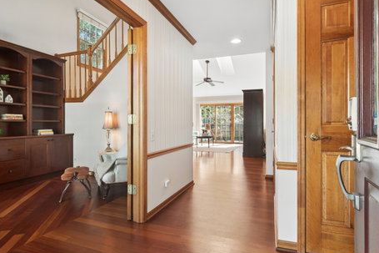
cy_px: 128
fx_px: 200
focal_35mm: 19
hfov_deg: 86.9
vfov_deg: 64.5
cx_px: 187
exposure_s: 1/10
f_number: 8
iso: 200
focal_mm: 12
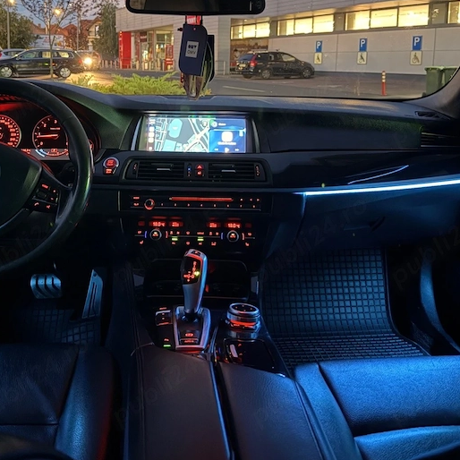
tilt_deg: -7.3
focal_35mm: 33
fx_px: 496
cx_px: 206
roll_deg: -2.0
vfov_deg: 48.1
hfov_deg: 49.7
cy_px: 124
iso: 1000
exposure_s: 1/9
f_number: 1.78
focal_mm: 6.76
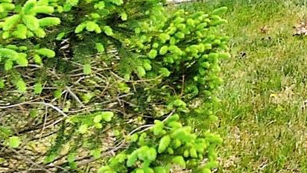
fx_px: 635
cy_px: -196
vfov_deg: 13.0
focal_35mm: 78
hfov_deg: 20.8
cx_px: 519
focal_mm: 10
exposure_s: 1/160
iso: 800
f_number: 8
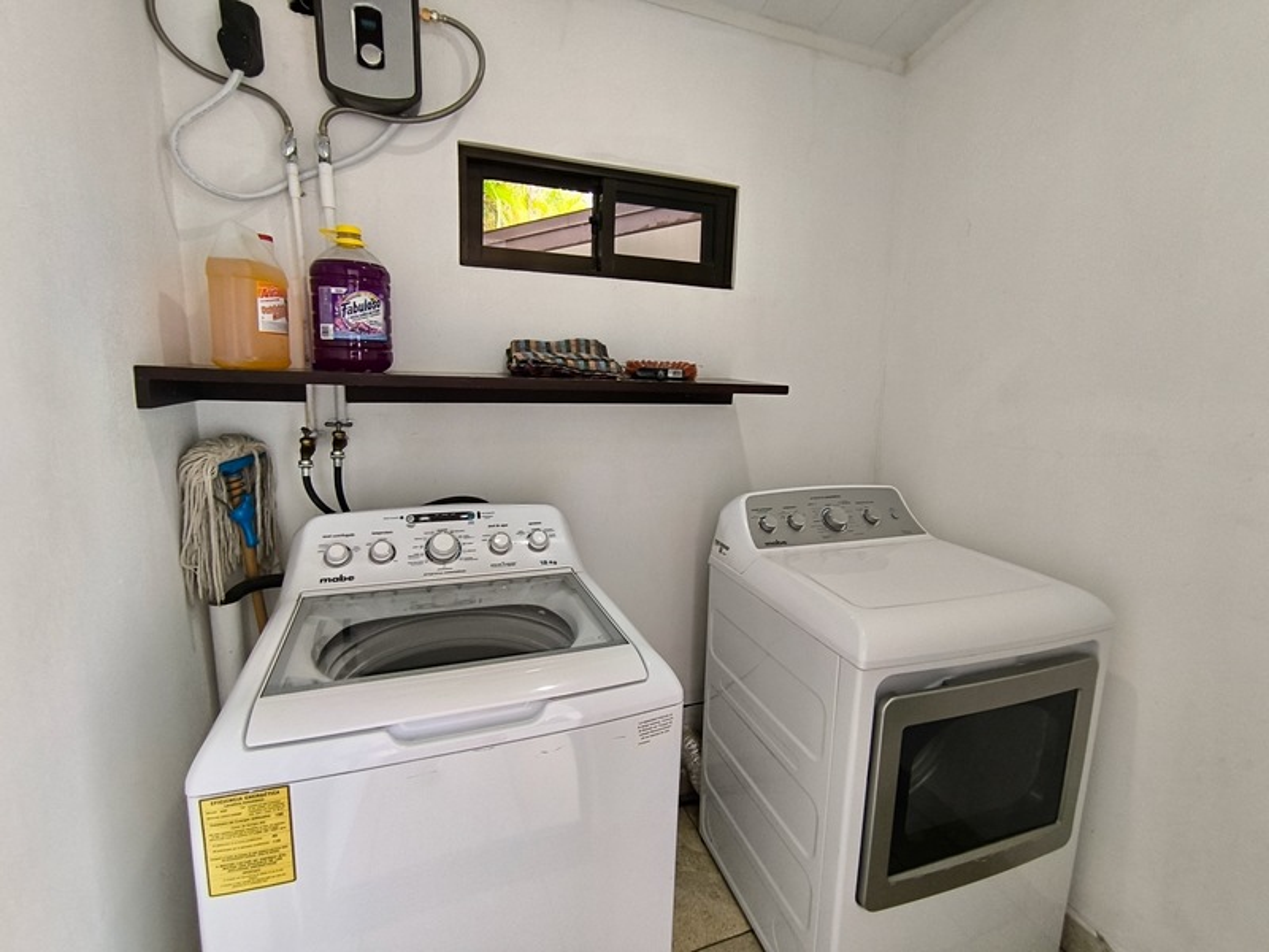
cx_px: 634
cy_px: 476
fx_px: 587
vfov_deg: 78.1
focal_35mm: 16
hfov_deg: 94.5
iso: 200
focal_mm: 1.65
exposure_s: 1/33.3
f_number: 2.2
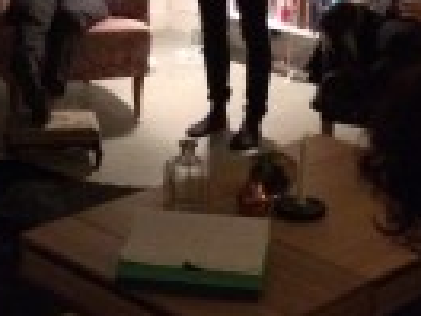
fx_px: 1216
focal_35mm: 100
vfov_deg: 14.5
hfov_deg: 19.6
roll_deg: -2.4
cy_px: -8
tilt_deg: -14.2
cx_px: 167
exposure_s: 1/15
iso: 800
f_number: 2.2
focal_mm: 4.15
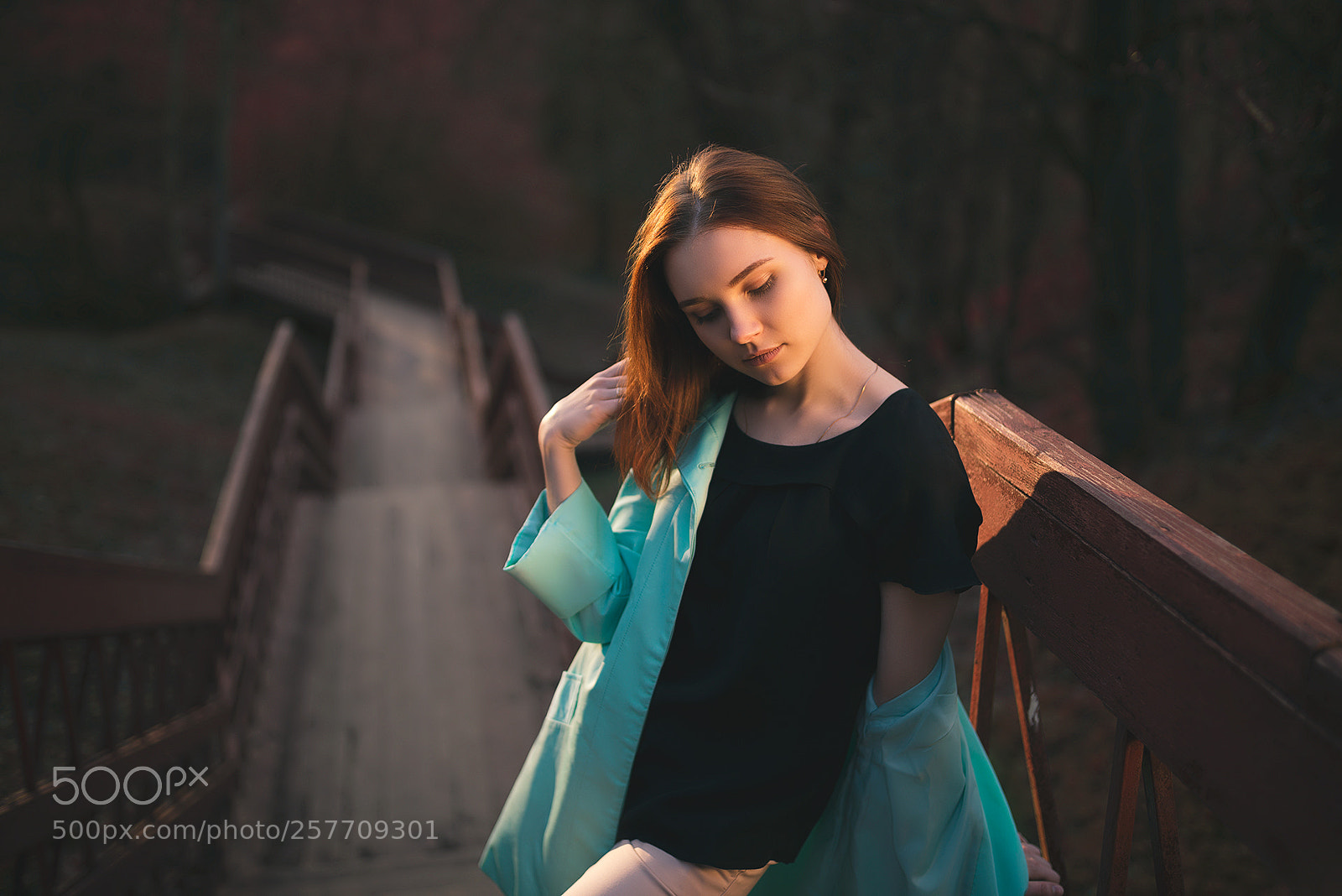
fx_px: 1305
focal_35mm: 35
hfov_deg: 54.4
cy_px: 448
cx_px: 671
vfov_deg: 37.9
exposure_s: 1/1250
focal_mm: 35
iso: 100
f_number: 1.8
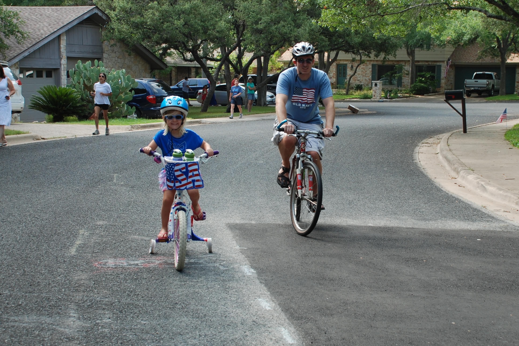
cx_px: 260
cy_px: 173
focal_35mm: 46
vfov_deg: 28.9
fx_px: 670
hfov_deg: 42.3
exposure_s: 1/125
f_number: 5.6
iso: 160
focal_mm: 31
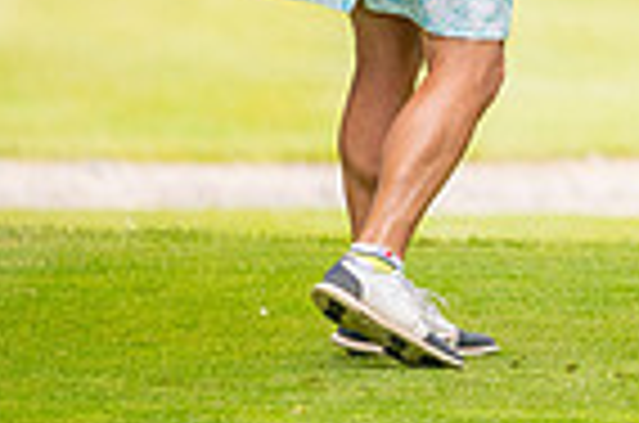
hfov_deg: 1.7
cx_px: 1287
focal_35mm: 1229
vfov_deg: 1.1
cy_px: -317
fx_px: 21766
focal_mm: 300
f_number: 4
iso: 500
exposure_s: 1/1250
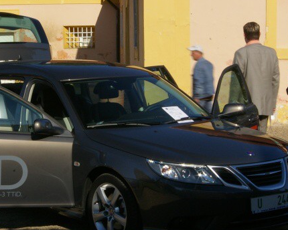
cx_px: 102
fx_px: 742
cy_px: 119
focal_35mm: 87
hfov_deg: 21.9
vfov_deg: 17.7
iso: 400
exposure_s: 1/25
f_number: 29
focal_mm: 38
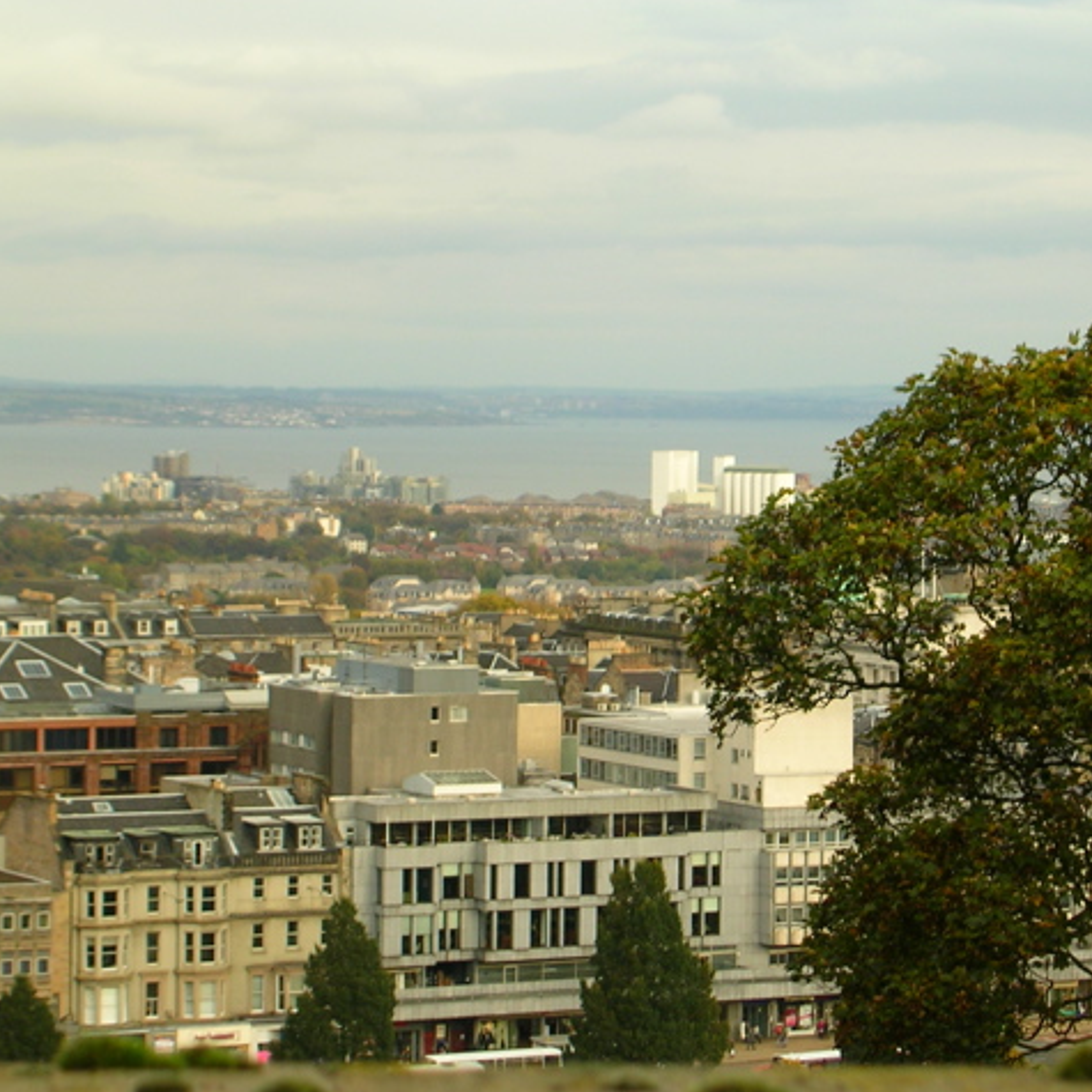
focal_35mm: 137
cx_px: 731
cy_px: 543
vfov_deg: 12.7
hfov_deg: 12.7
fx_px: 4890
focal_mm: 17.4
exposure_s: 1/102
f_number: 4.9
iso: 50
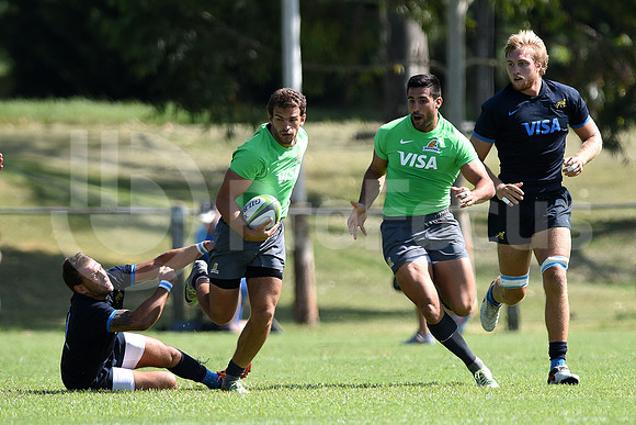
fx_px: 7421
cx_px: 318
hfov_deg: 4.9
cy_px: 212
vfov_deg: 3.3
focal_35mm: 420
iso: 200
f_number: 4
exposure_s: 1/1000
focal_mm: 420
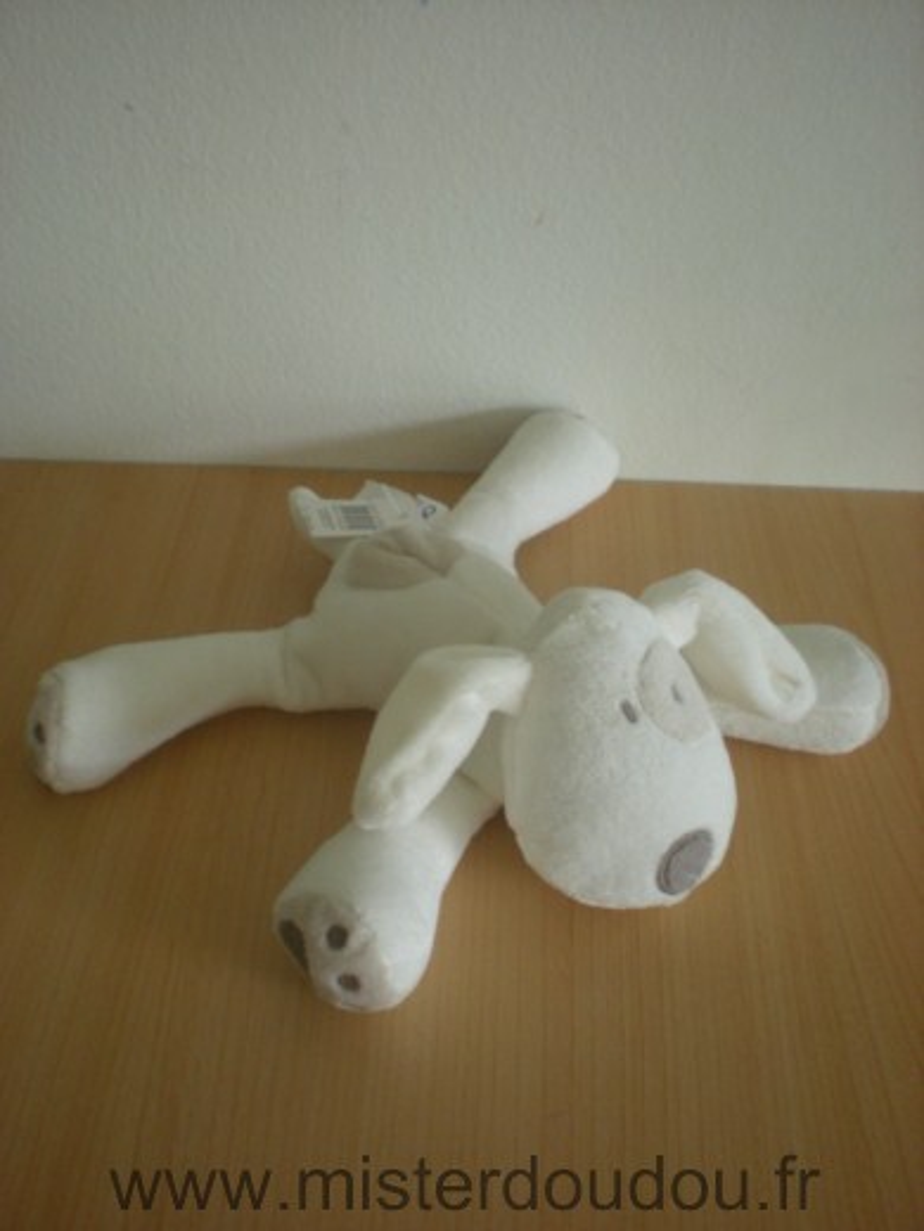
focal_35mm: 38
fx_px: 1352
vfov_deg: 49.0
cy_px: 616
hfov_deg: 37.7
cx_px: 462
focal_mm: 6.3
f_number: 3.1
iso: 200
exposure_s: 1/31
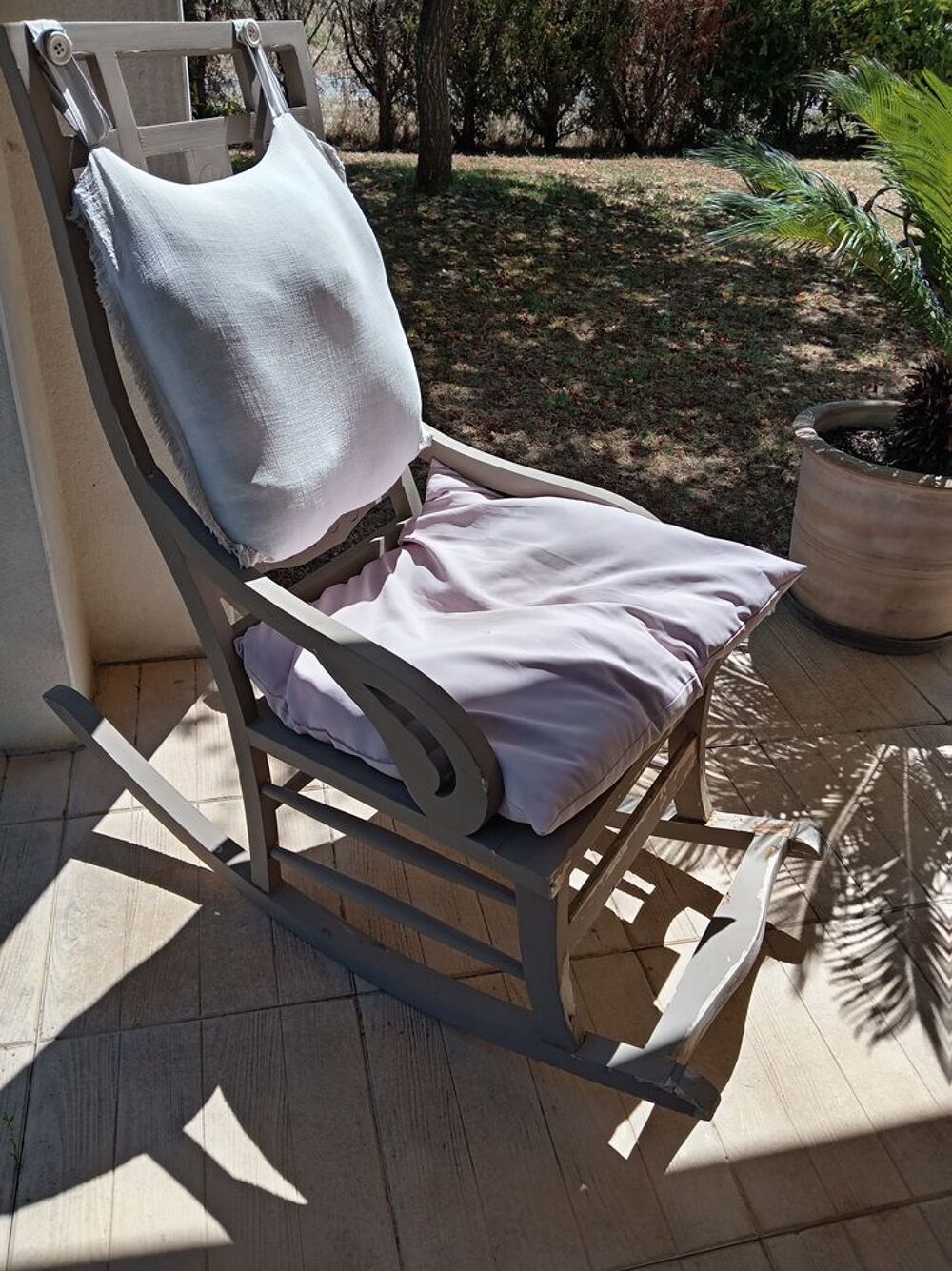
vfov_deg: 65.3
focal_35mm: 27
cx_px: 476
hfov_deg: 51.3
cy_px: 636
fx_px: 991
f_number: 1.8
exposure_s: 1/637
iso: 103
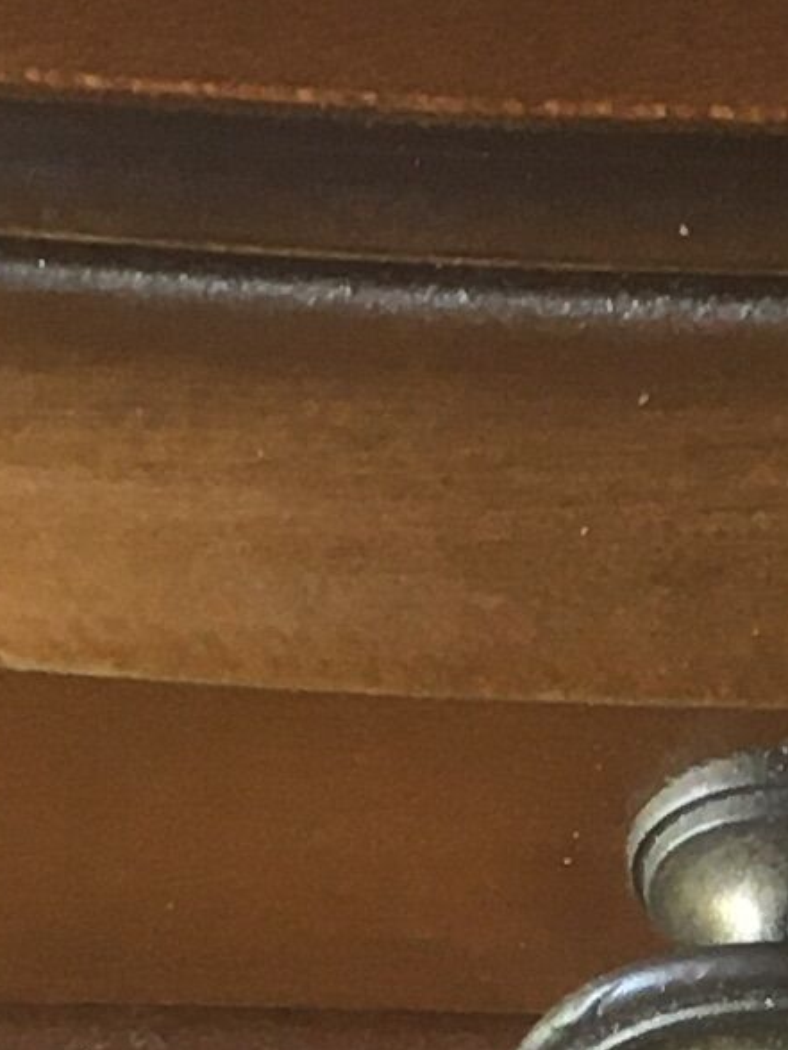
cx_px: 1079
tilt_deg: -66.1
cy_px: 2129
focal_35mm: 199
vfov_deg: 9.3
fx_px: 6040
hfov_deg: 7.4
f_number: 2.2
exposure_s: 1/33
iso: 100
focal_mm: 4.15
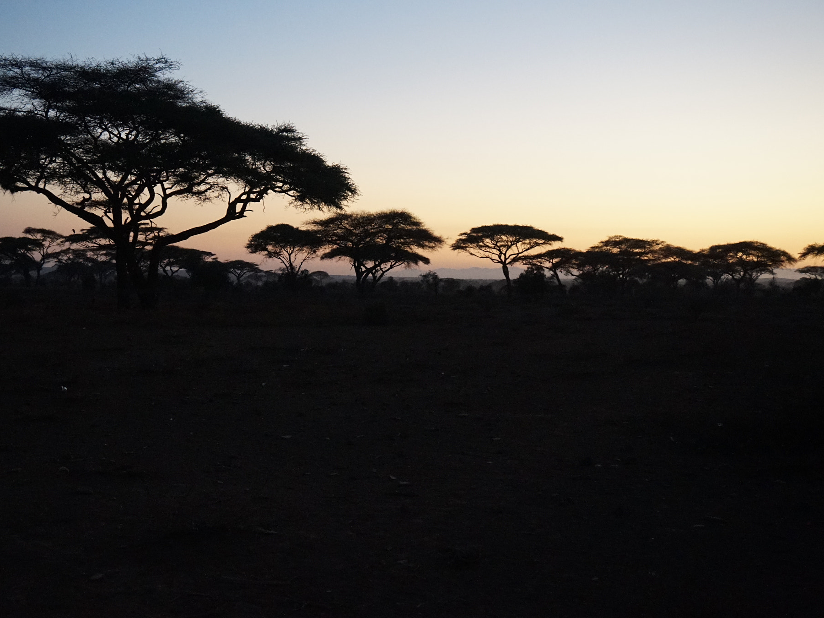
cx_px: 361
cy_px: 312
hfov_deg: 39.9
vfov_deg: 30.5
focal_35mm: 48
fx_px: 1132
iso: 3200
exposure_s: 1/40
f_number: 4.5
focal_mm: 29
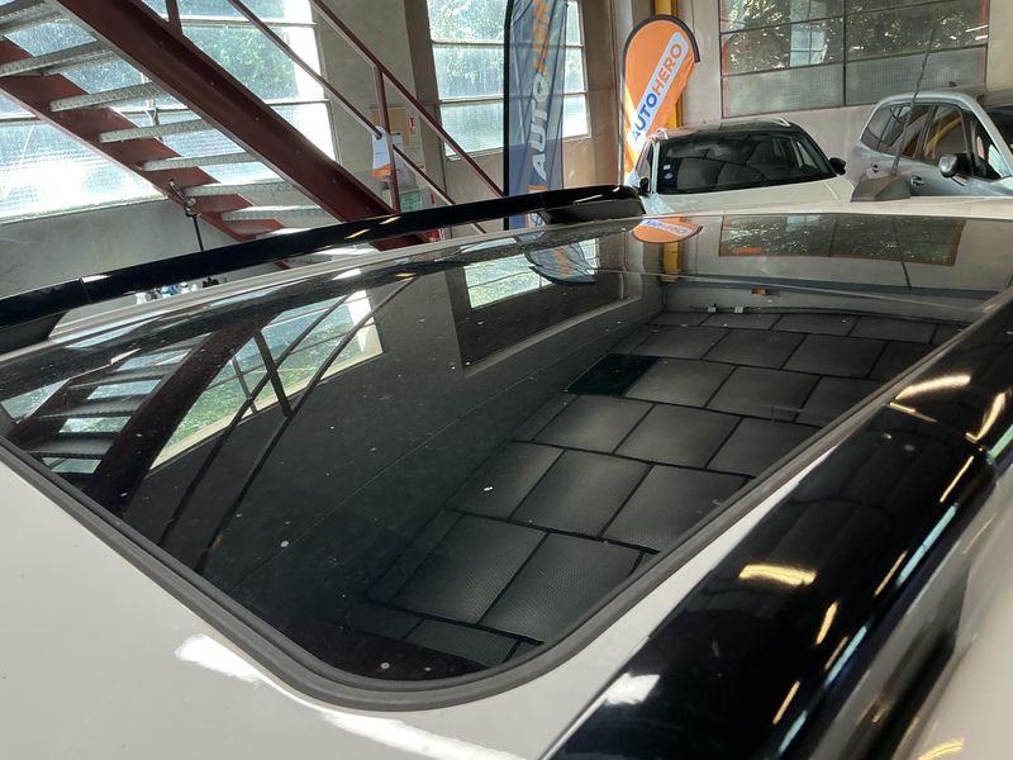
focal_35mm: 28
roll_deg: +6.8
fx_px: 819
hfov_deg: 63.4
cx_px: 506
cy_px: 380
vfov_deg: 49.7
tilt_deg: -16.2
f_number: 1.8
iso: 40
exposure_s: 1/50
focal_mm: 3
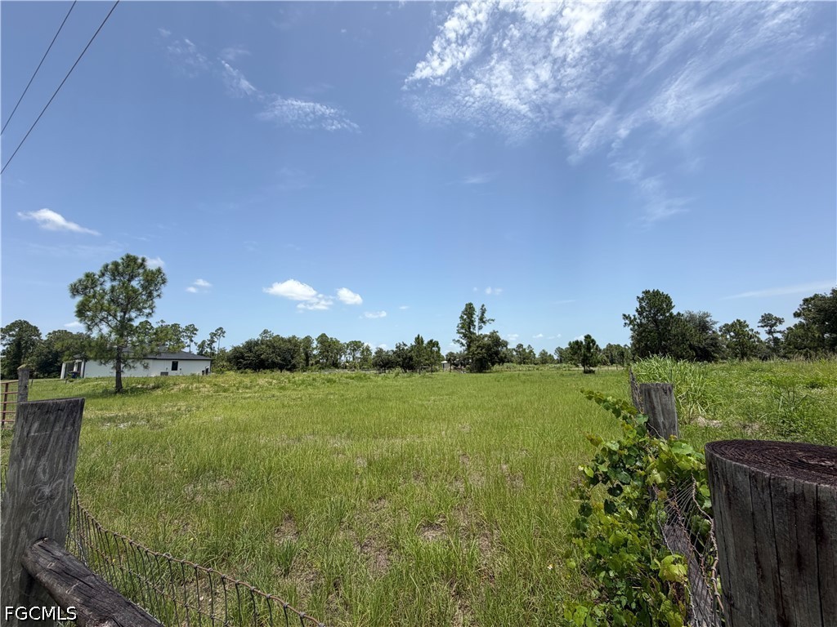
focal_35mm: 14
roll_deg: +1.5
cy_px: 314
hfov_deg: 102.1
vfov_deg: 85.7
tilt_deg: +9.3
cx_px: 418
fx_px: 339
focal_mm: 2.22
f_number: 2.2
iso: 32
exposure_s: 1/770
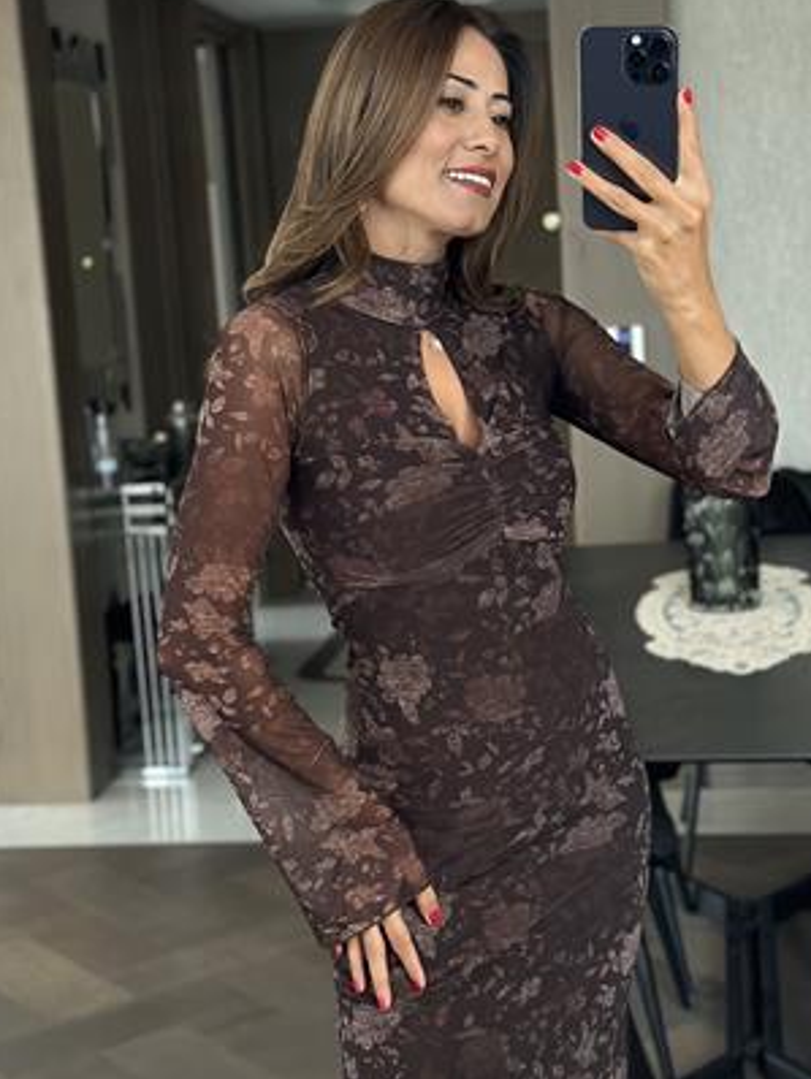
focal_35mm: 61
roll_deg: +4.0
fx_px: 1903
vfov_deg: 31.7
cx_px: 458
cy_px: 540
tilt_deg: -17.9
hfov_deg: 24.0
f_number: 1.78
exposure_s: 1/40
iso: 640
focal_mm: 6.86
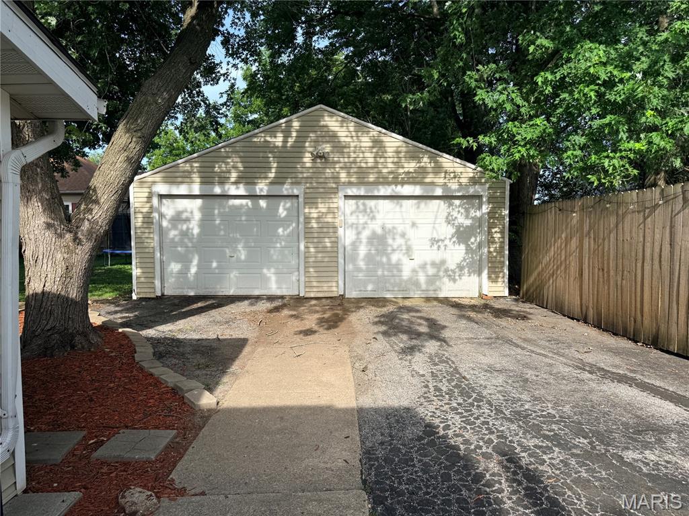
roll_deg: +0.8
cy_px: 258
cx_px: 344
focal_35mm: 24
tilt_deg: -2.1
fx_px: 478
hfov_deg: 71.6
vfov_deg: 56.8
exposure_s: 1/3279
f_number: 1.78
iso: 80
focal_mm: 6.76
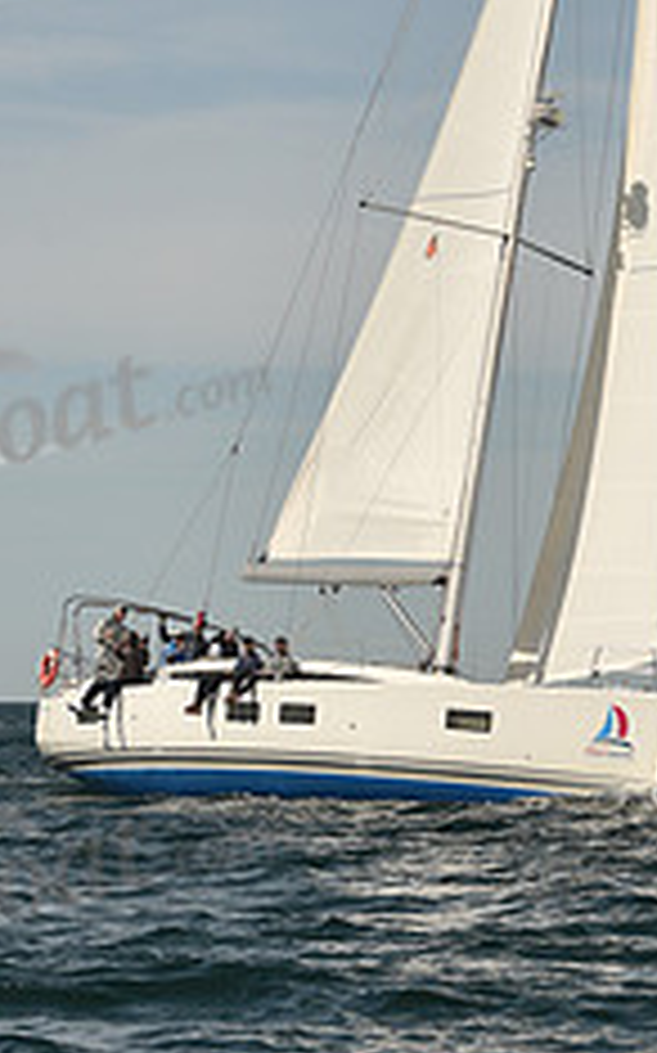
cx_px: 506
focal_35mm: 177
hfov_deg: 7.4
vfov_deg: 11.8
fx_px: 5077
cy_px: 148
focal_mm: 70
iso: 250
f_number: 9
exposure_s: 1/640
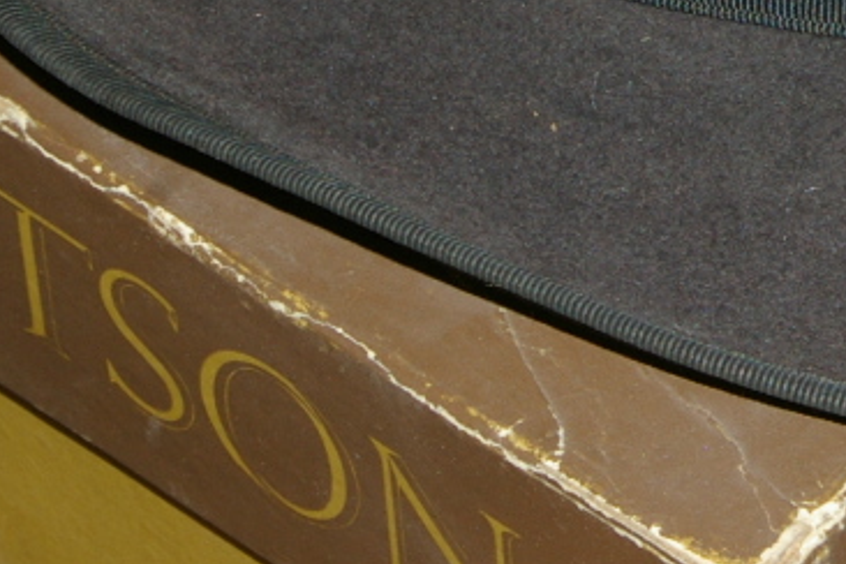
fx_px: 5616
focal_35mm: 239
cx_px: 962
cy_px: -488
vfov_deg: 5.6
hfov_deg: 8.5
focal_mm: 38
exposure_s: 1/60
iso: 200
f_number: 13
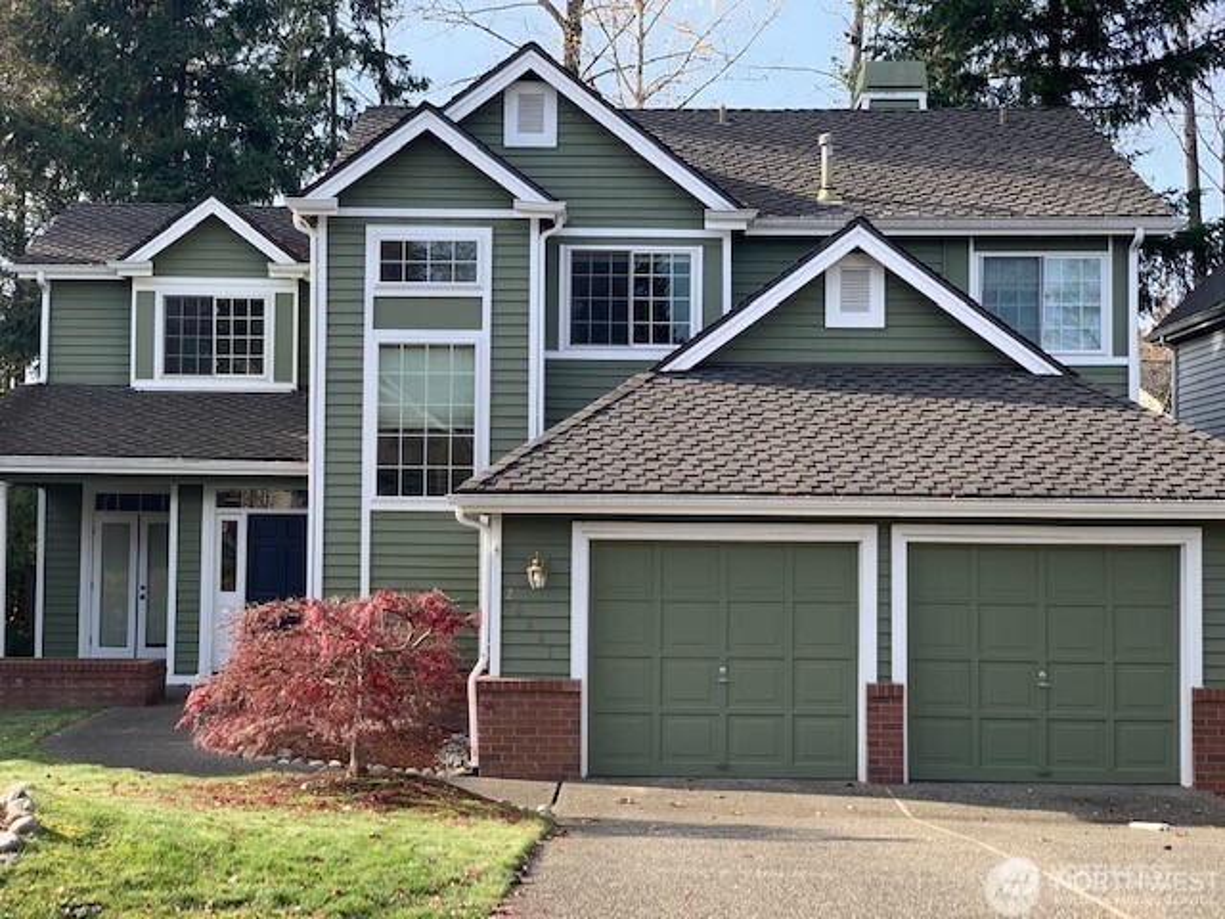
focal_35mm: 52
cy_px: 460
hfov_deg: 36.8
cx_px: 612
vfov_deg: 28.0
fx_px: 1840
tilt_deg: +3.0
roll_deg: -0.6
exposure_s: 1/174
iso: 16
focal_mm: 6
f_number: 2.4
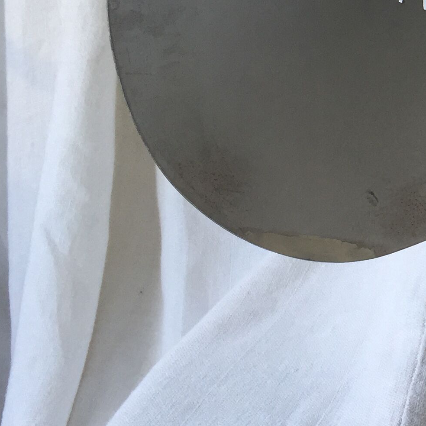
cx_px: 666
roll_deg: +3.3
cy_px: 188
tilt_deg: -19.2
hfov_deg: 17.9
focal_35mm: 85
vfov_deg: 20.4
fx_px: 1183
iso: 40
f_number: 2.2
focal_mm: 4.15
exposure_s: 1/120
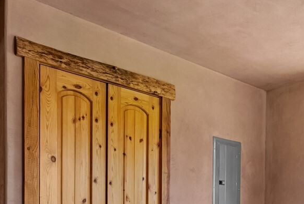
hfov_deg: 45.6
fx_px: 346
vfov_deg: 29.6
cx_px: 230
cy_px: 221
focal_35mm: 41
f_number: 6.3
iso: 400
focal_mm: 14
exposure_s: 1/6
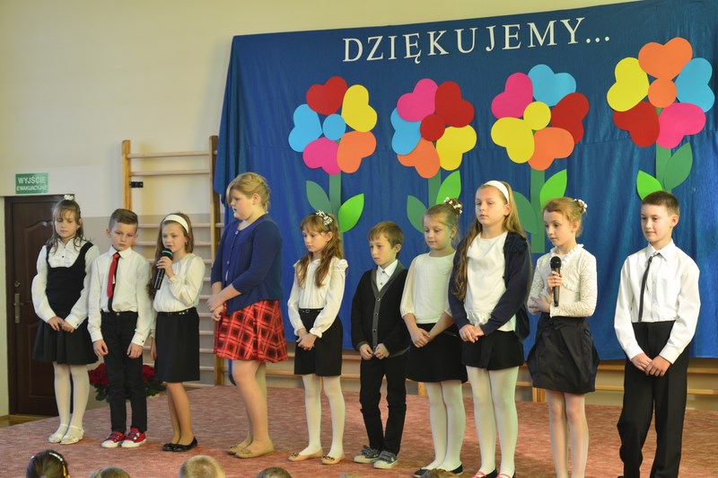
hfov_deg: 31.9
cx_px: 359
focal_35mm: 63
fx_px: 1255
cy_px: 239
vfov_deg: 21.5
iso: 400
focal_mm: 42
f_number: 4.8
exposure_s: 1/40
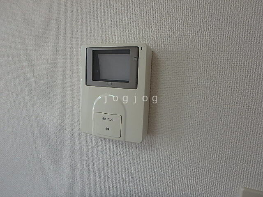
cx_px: 132
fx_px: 160
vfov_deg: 63.4
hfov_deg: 79.0
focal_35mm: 21
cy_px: 98
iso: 160
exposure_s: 1/60
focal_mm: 3.7
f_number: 3.5
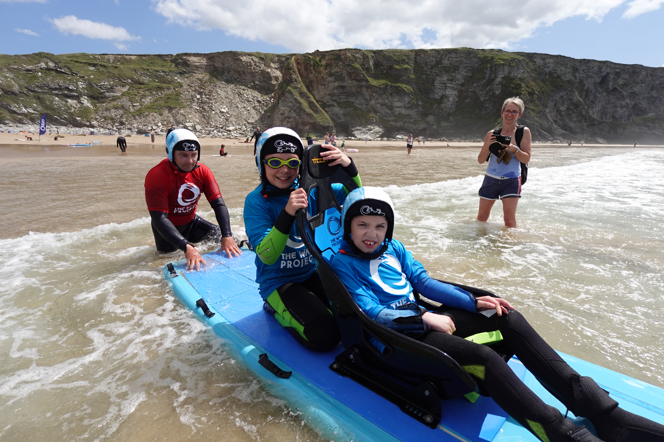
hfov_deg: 90.0
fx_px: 332
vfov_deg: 67.4
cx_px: 332
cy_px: 221
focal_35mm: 18
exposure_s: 1/800
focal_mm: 6.9
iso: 125
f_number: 1.8
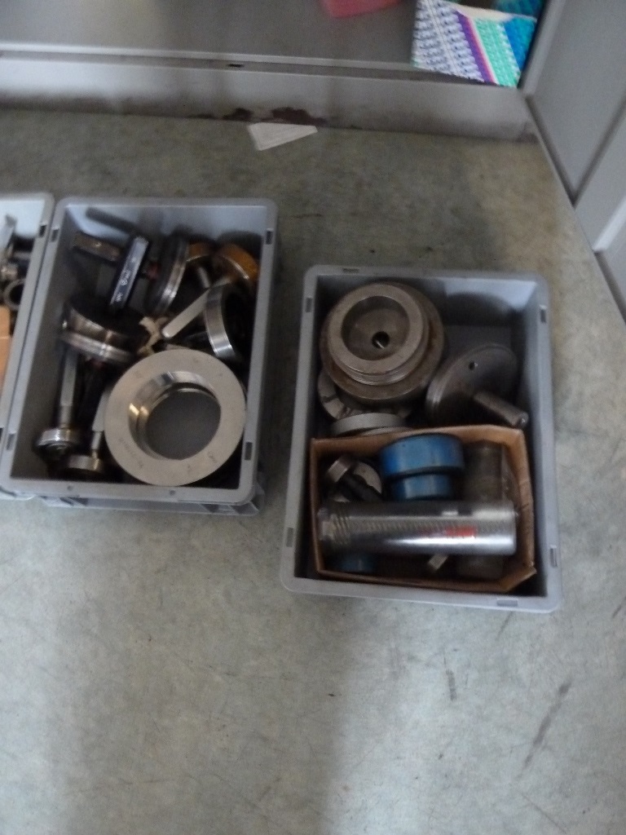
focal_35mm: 25
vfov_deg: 69.4
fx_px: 603
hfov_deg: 54.9
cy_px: 418
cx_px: 313
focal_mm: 4.1
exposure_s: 1/4
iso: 800
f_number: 3.3
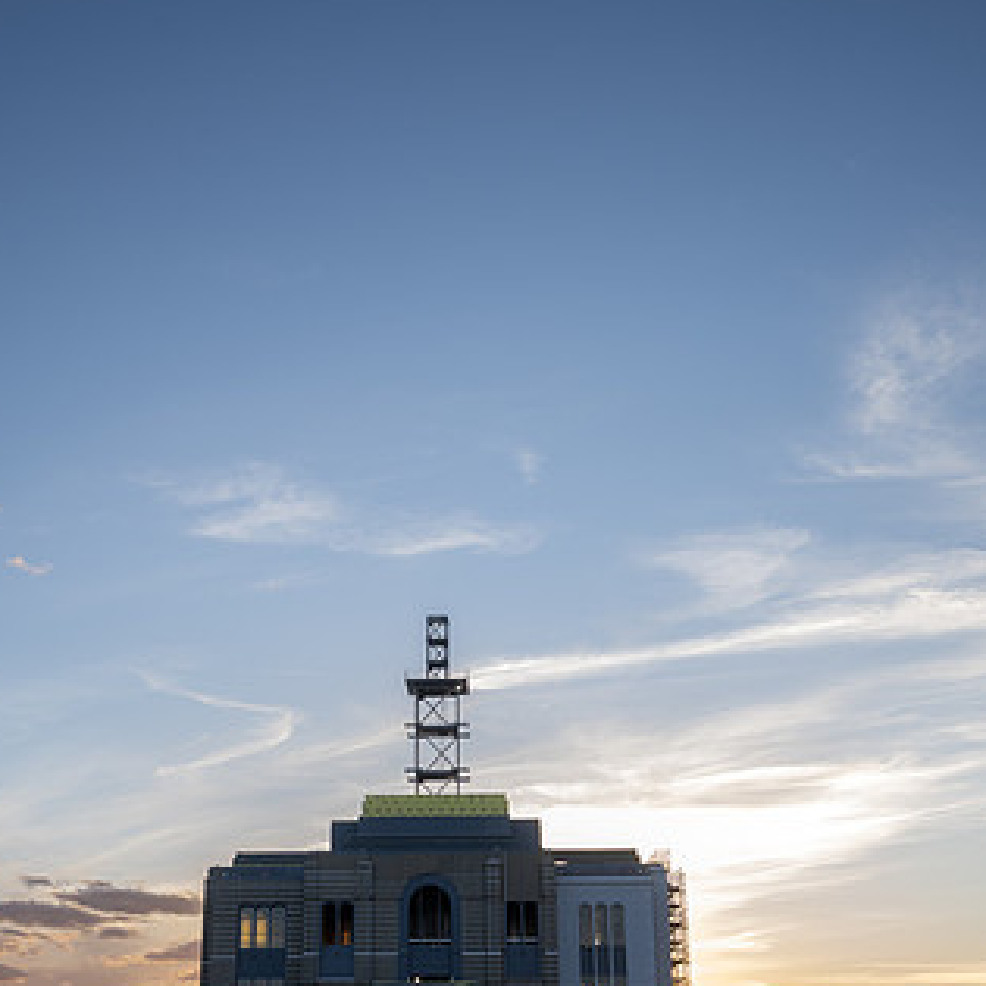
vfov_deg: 36.0
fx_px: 1515
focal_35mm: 47
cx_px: 435
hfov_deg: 36.0
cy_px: 534
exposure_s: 1/30
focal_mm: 30
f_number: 9
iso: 100
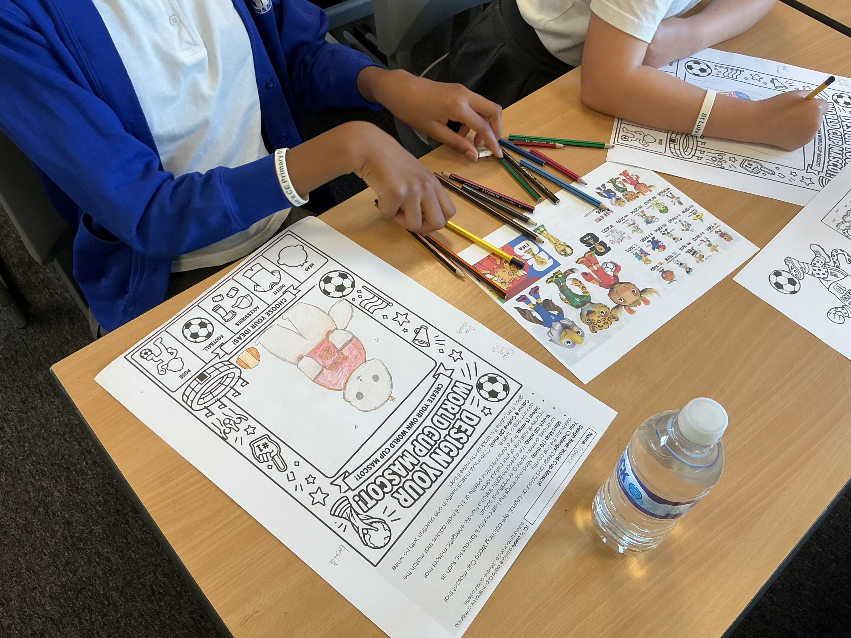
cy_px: 319
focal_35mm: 29
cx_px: 426
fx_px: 713
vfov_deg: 48.2
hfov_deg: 61.7
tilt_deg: -55.2
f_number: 1.8
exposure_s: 1/60
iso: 40
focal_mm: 3
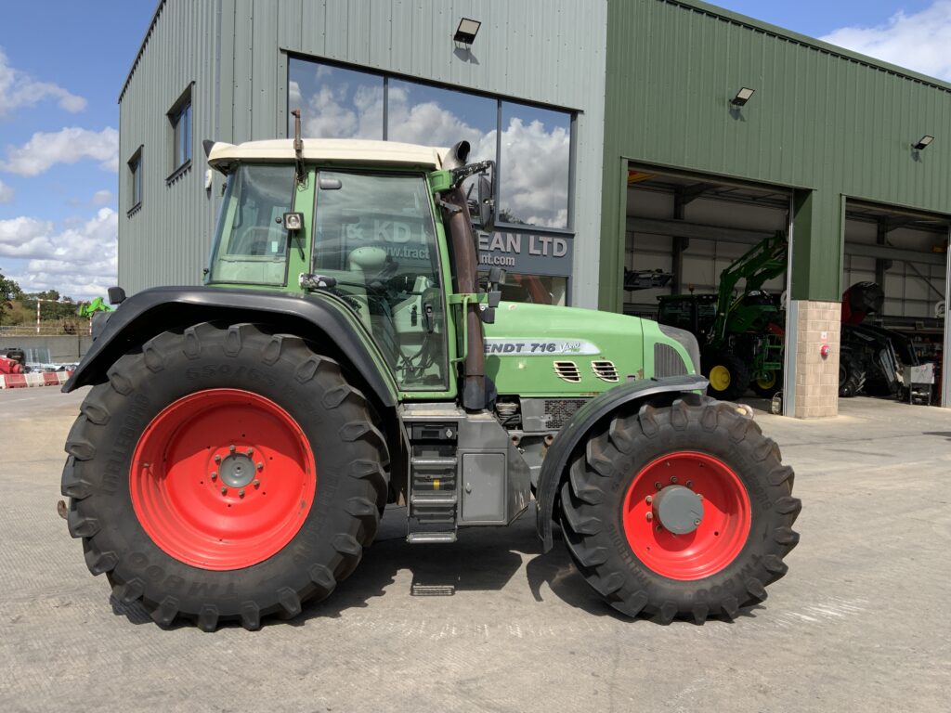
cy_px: 356
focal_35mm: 29
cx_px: 476
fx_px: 797
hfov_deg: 61.7
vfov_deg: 48.2
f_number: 1.8
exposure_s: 1/1490
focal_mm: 3
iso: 16
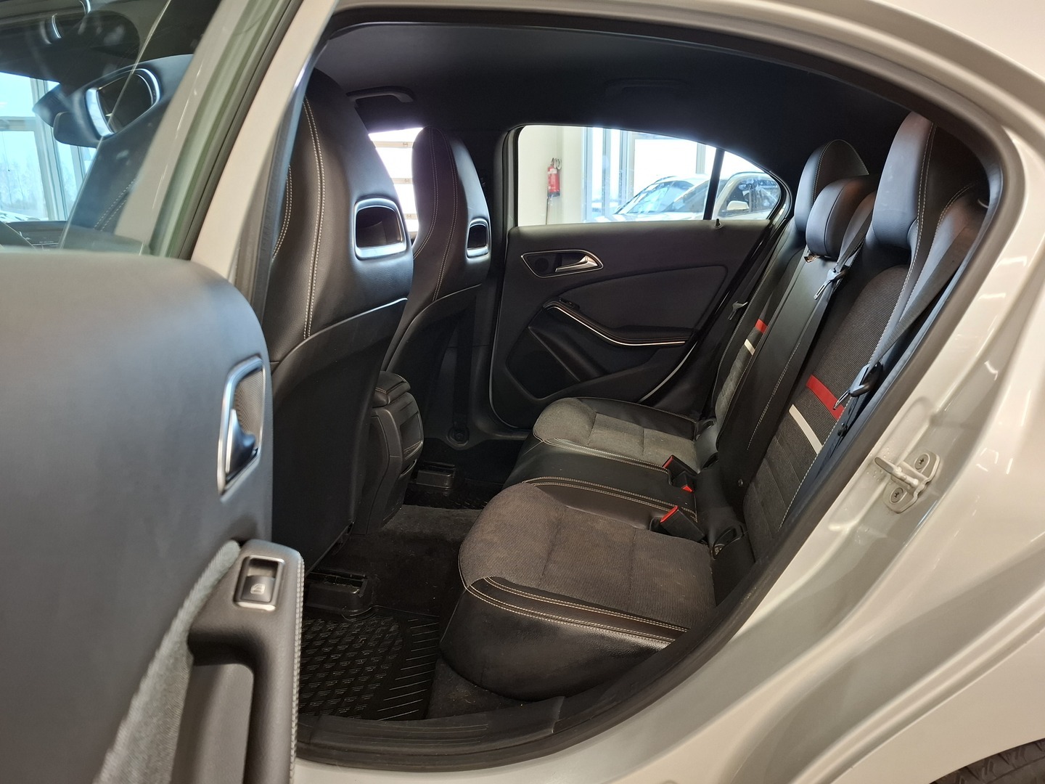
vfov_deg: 58.9
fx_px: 694
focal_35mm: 23
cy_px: 392
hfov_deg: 73.9
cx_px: 522
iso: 400
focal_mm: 5.54
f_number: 1.8
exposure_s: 1/24
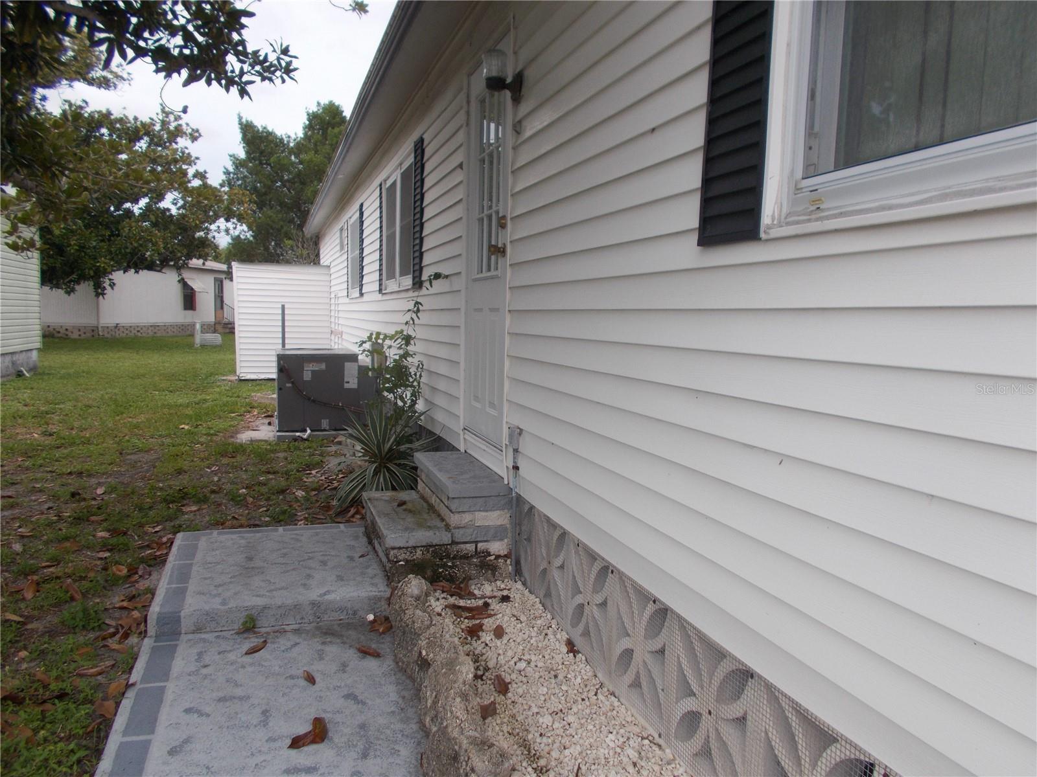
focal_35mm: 26
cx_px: 518
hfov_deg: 67.3
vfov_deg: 53.1
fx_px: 779
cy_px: 388
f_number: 3.2
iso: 80
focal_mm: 4.6
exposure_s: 1/400
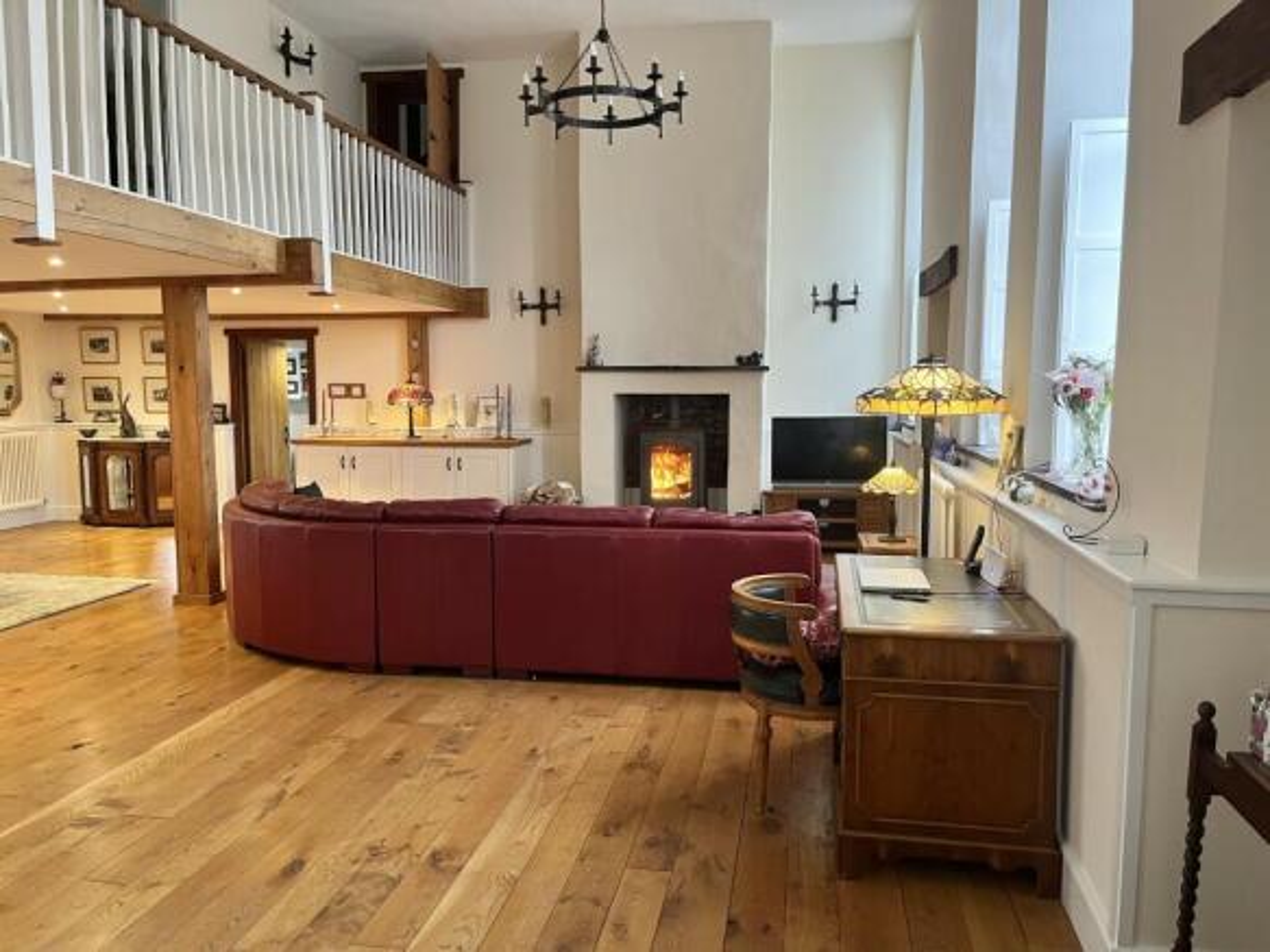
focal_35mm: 26
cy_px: 476
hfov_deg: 67.3
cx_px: 635
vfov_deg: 53.0
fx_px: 954
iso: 250
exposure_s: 1/50
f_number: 1.6
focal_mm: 5.1
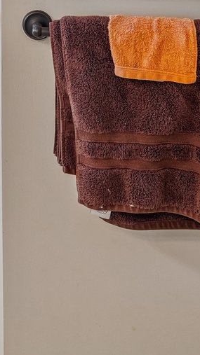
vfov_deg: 30.9
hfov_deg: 20.0
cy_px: -87
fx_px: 519
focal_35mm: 55
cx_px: -59
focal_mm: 13
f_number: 8
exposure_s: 1/25
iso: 400
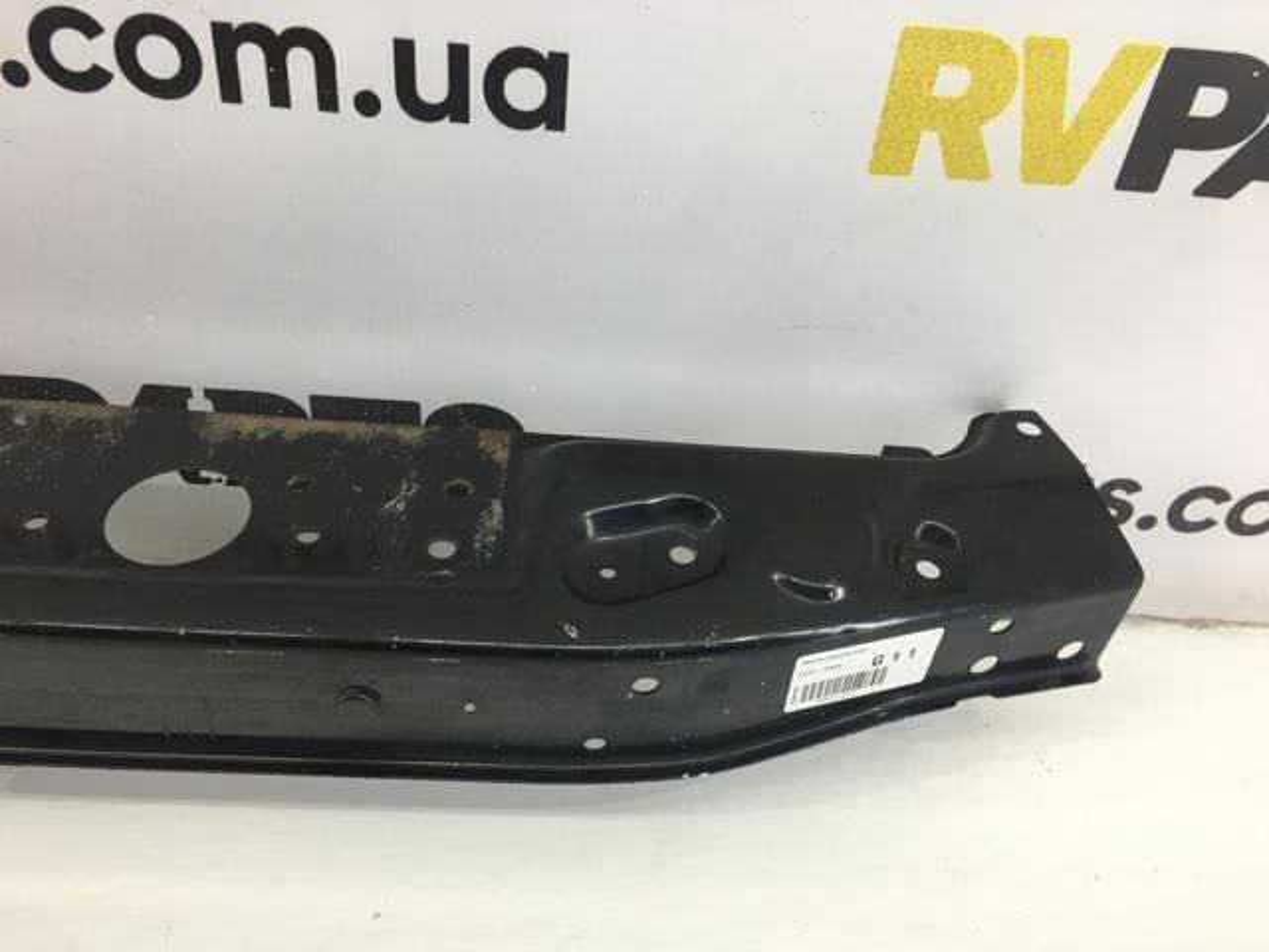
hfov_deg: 61.7
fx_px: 1063
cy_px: 476
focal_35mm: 29
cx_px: 634
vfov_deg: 48.2
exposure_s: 1/33
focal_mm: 4.15
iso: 25
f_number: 2.2
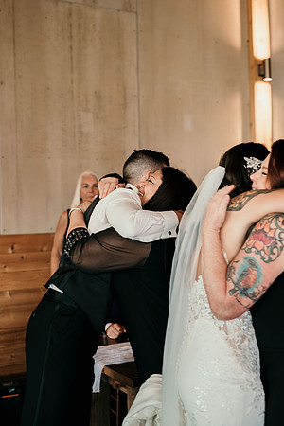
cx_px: 142
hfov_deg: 27.0
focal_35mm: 50
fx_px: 592
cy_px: 213
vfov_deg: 39.6
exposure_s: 1/80
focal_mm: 50
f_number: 3.2
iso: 500
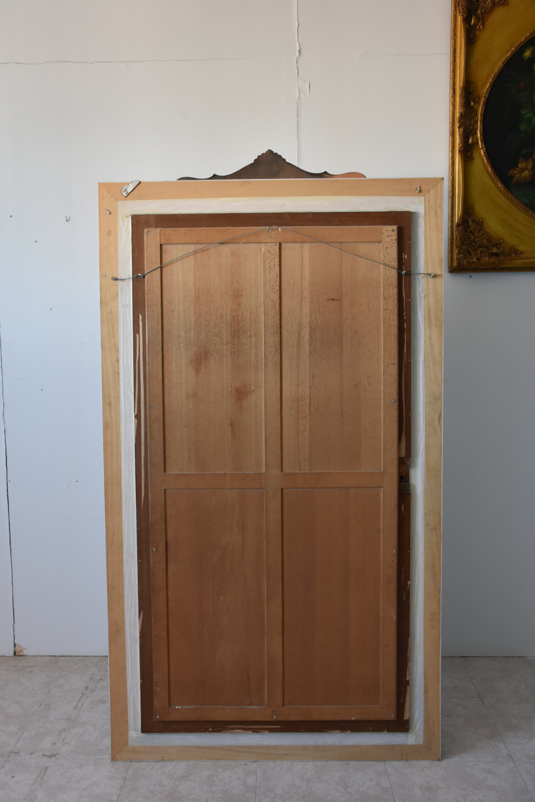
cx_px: 268
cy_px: 401
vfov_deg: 55.1
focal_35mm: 34
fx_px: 769
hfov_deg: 38.4
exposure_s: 1/80
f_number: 4.5
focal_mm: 23
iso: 800
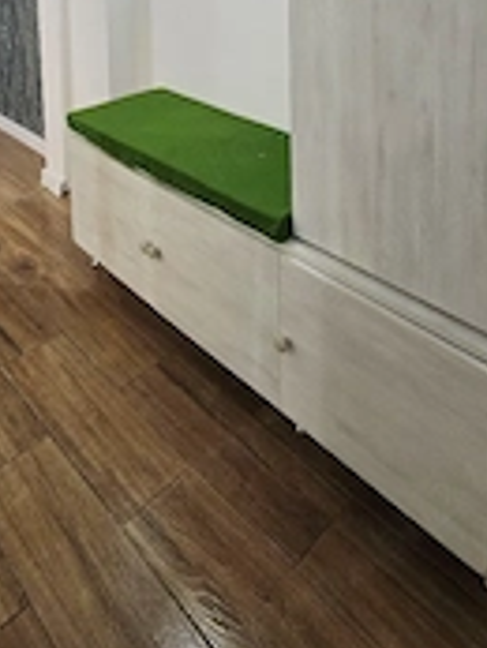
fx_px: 562
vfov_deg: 47.5
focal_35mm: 30
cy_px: -26
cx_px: 214
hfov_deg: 46.7
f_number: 1.9
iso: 250
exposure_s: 1/101
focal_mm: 2.2
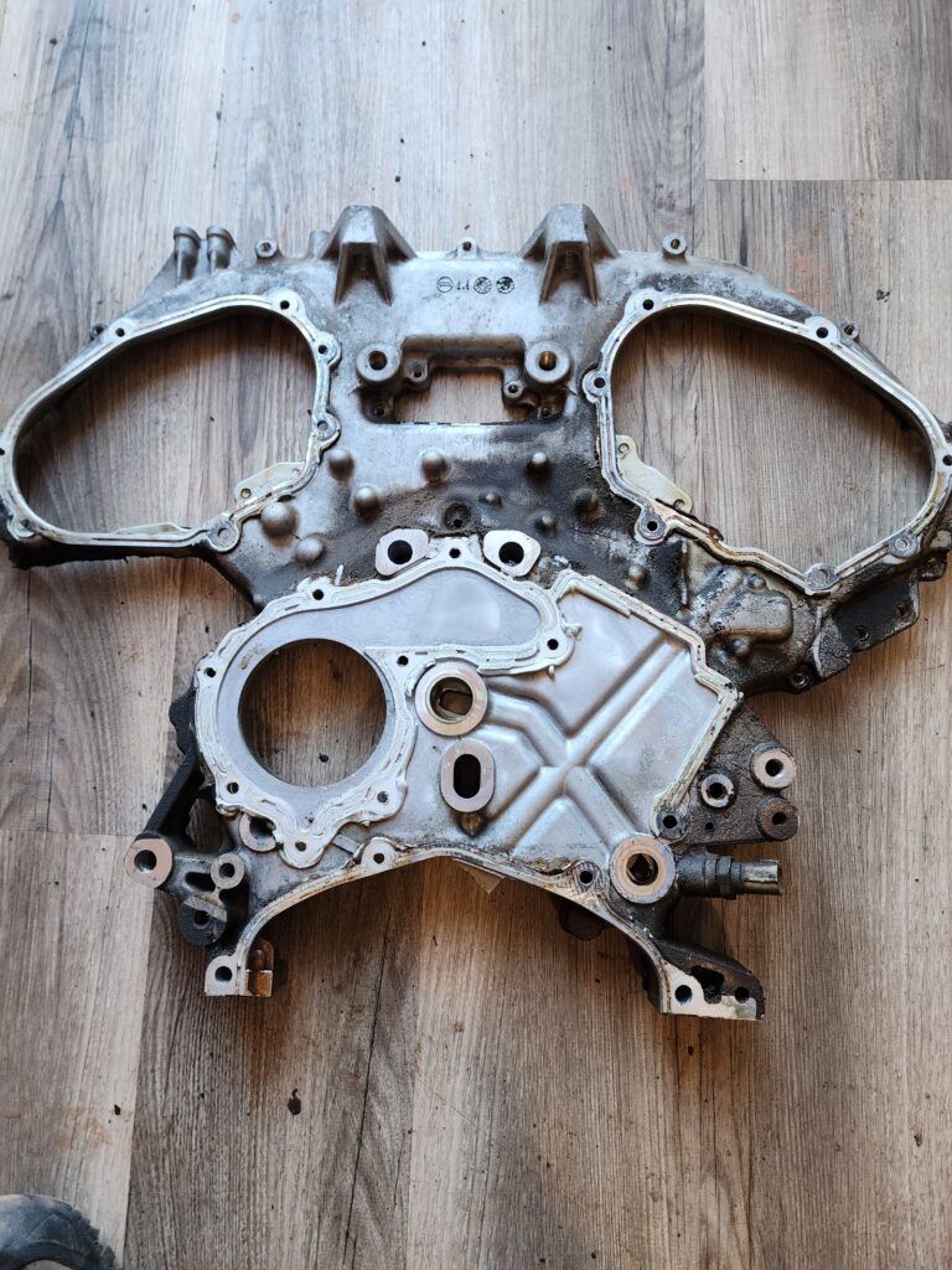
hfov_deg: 58.9
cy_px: 635
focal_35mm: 23
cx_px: 476
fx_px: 843
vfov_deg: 73.9
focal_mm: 6.4
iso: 200
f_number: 1.8
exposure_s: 1/120
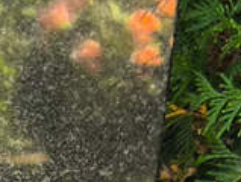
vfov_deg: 5.7
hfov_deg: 7.6
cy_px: 449
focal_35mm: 251
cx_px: -224
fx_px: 1751
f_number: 1.7
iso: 80
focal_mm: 4.71
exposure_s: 1/100
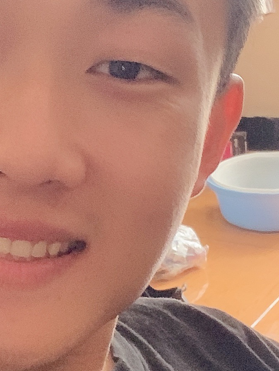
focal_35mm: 110
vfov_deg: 17.9
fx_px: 1182
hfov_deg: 13.4
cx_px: 62
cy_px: 214
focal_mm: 2.87
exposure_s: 1/30
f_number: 2.2
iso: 400
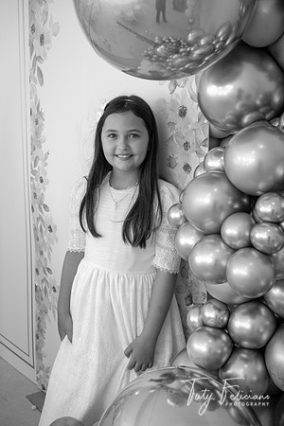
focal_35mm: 52
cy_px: 213
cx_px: 142
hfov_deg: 26.0
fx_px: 615
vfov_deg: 38.2
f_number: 6.3
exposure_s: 1/80
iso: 800
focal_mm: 52
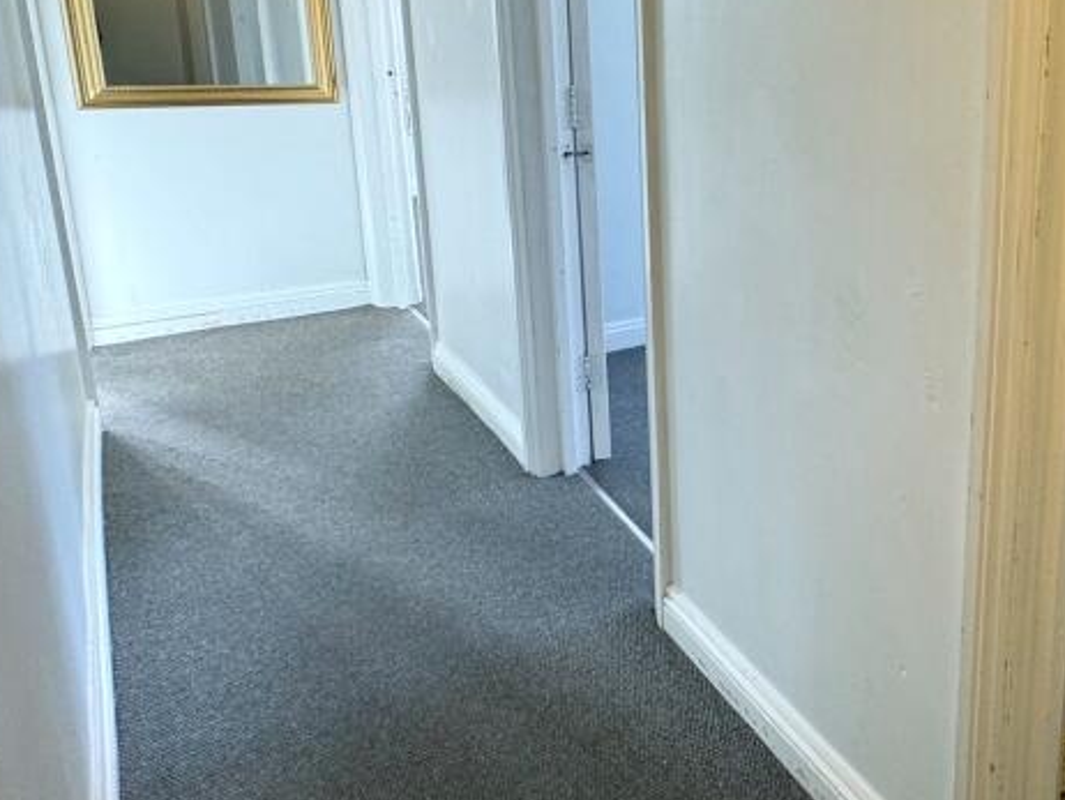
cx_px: 998
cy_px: 228
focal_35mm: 31
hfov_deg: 50.3
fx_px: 954
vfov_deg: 44.4
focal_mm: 2.22
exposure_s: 1/100
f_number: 2.2
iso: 160
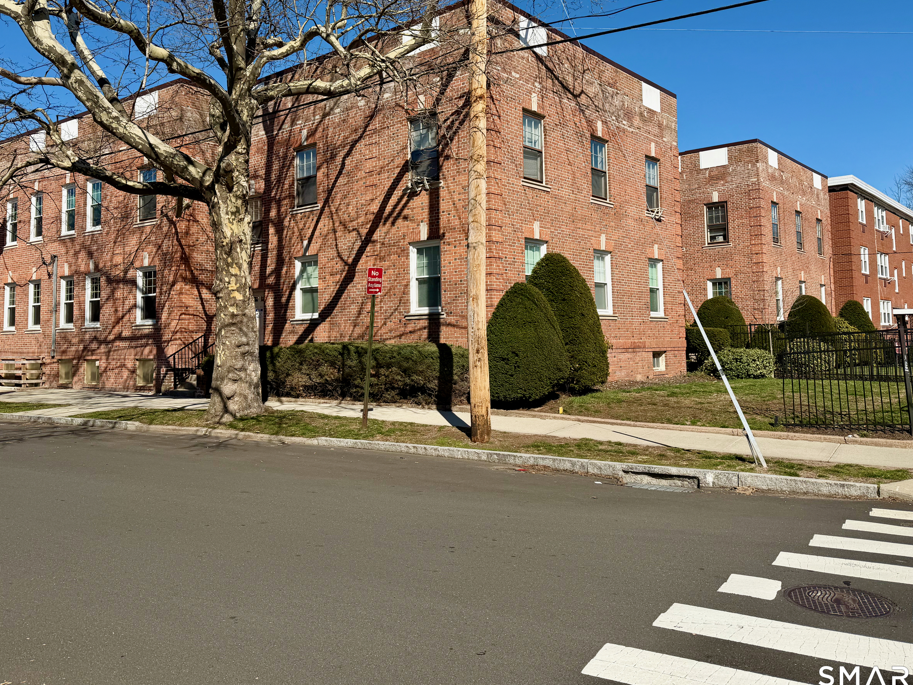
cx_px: 431
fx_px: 765
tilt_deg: +4.7
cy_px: 281
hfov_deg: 61.6
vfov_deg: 48.0
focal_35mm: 29
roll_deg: +1.0
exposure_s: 1/5714
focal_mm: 6.76
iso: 80
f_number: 1.78
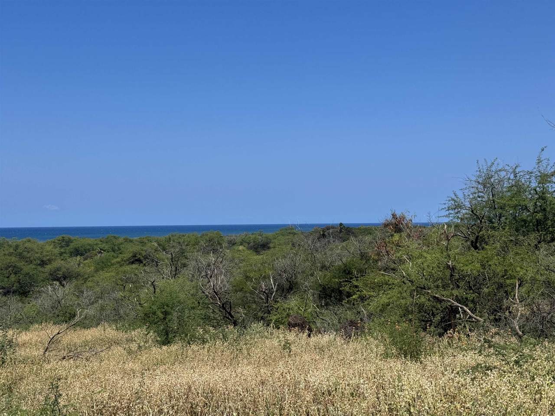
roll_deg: +0.7
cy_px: 208
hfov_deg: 39.7
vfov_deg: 30.3
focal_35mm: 48
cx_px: 278
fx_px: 770
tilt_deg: -0.3
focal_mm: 6.76
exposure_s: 1/7092
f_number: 1.78
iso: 80
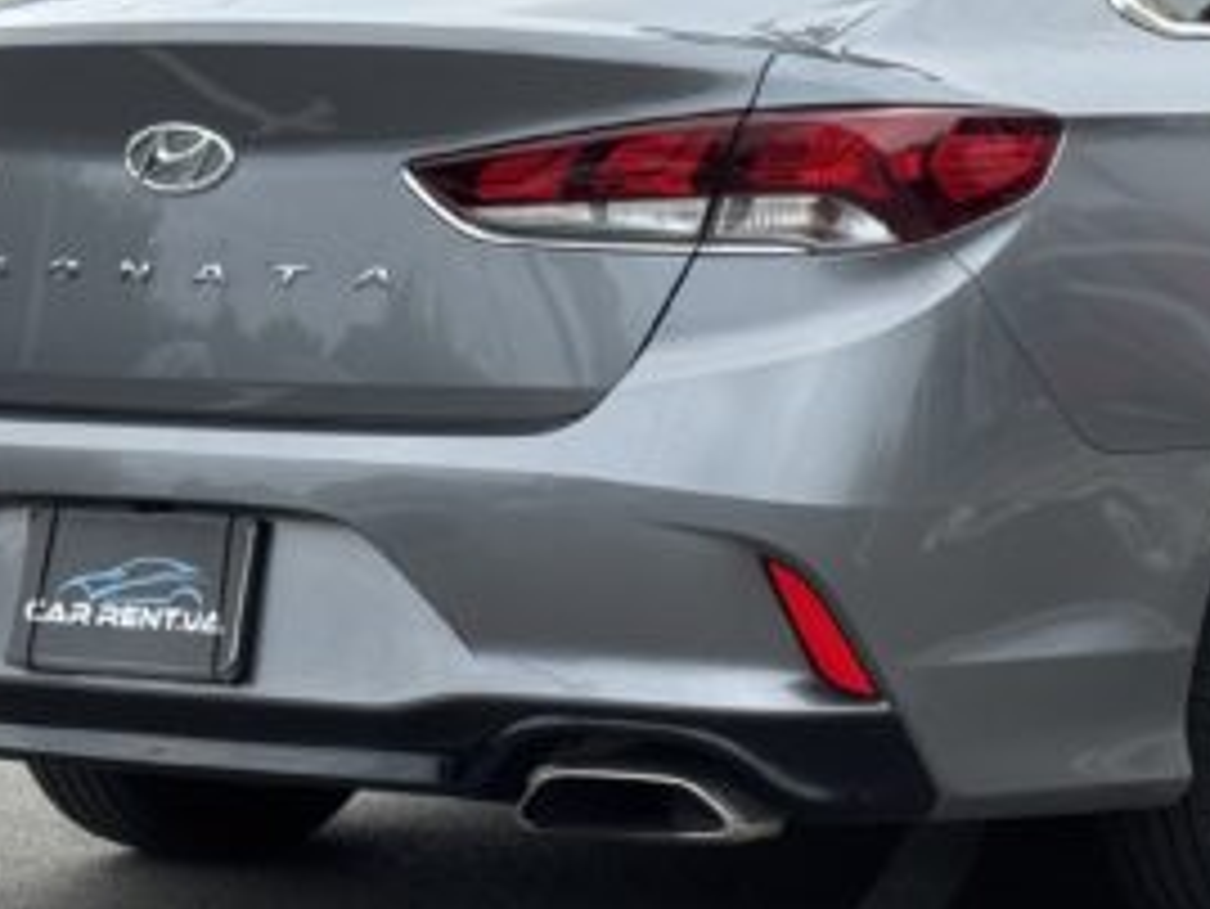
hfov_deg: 14.3
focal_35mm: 137
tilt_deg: -2.8
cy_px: 126
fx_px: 4791
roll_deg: +2.4
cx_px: 985
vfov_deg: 10.8
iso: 64
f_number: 1.78
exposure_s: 1/1637
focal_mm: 6.76
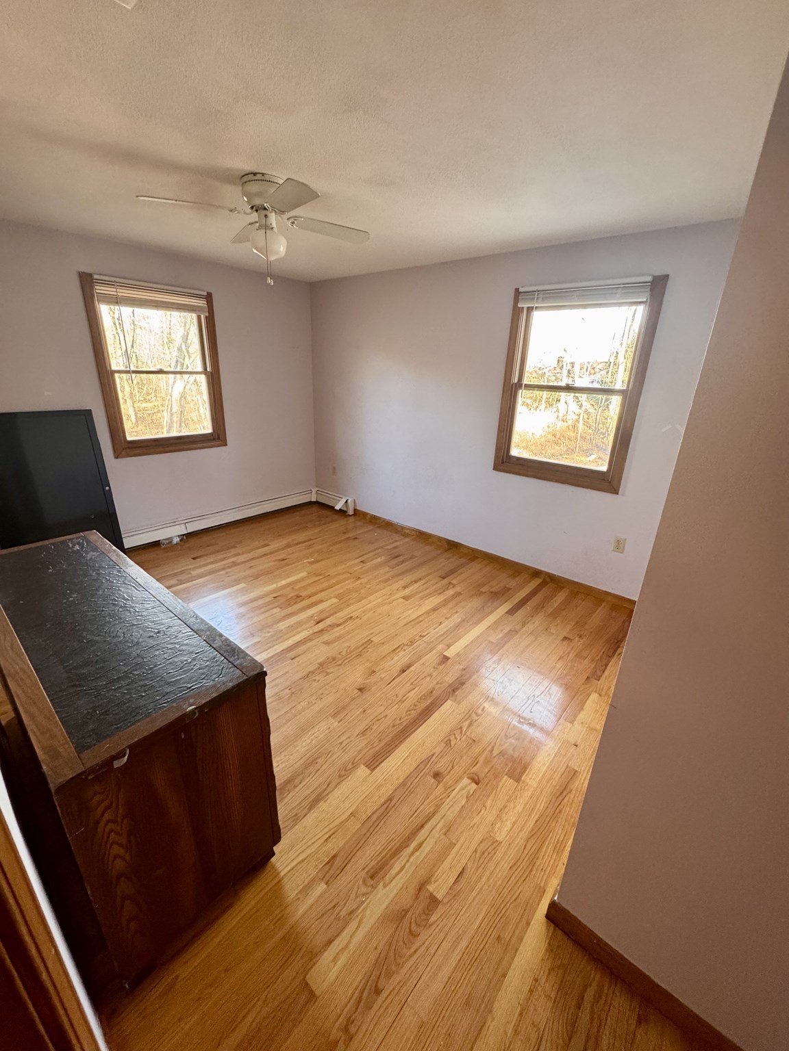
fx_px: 425
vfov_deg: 102.1
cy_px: 526
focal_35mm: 14
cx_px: 394
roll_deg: -2.7
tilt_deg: -20.6
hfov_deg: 85.7
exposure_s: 1/60
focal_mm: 2.22
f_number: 2.2
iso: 250
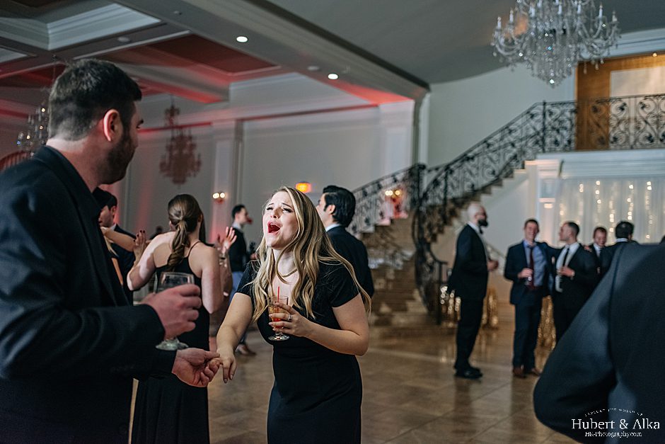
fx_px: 647
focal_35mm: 35
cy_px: 222
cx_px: 332
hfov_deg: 54.4
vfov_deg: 37.9
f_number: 1.8
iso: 800
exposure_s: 1/160
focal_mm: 35
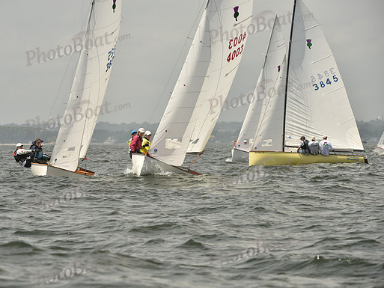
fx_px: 3018
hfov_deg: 7.3
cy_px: 144
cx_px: 170
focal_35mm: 272
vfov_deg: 5.5
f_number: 8
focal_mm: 250
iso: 320
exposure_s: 1/1250
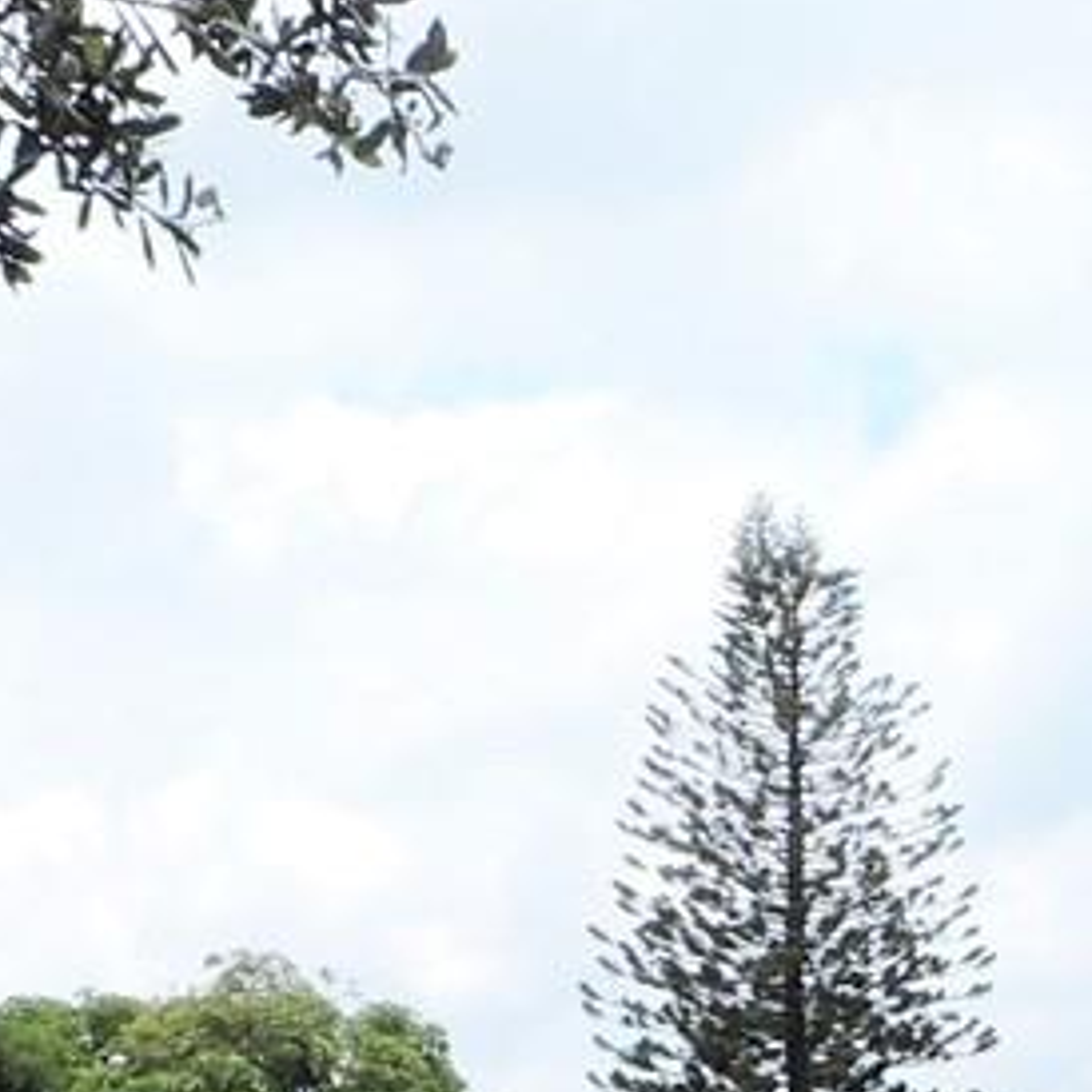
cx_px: 1315
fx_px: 4426
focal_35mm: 124
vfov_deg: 13.6
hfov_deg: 13.7
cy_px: 1407
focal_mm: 4.3
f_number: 3
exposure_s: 1/1250
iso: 100
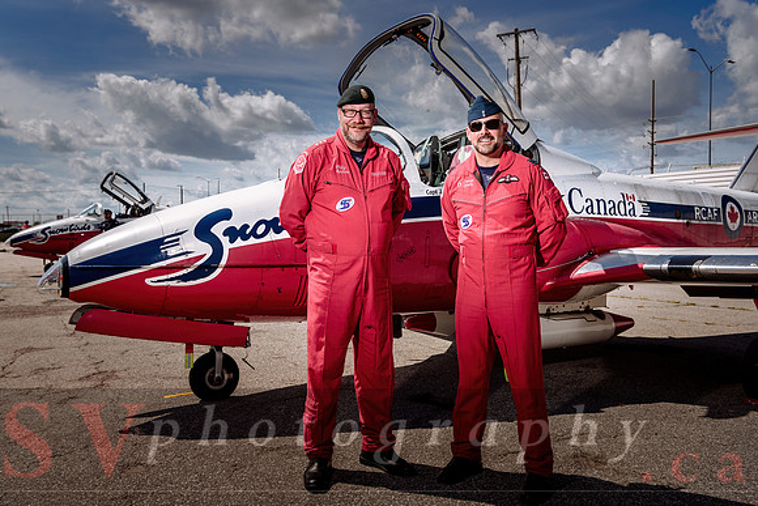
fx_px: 674
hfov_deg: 58.7
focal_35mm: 32
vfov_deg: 41.1
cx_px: 354
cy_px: 247
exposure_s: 1/250
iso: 64
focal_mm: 30
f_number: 6.3
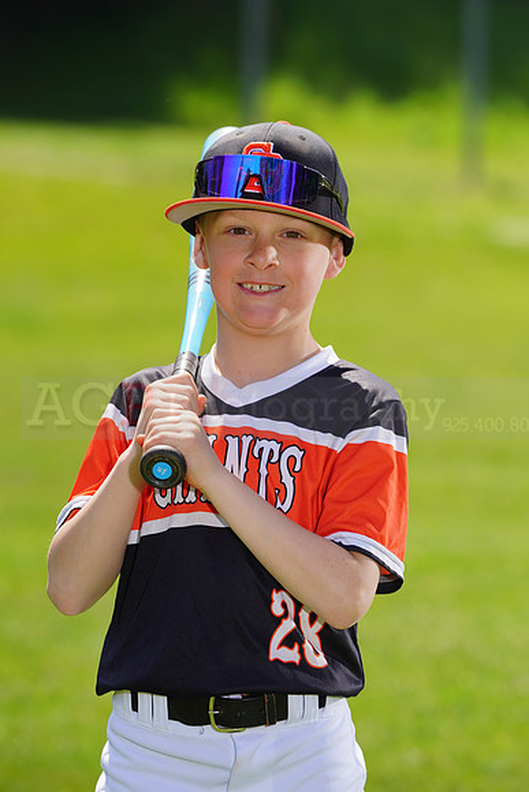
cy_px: 396
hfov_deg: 5.1
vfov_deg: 7.6
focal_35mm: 271
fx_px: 5969
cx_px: 264
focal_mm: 271
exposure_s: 1/250
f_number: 8
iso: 100
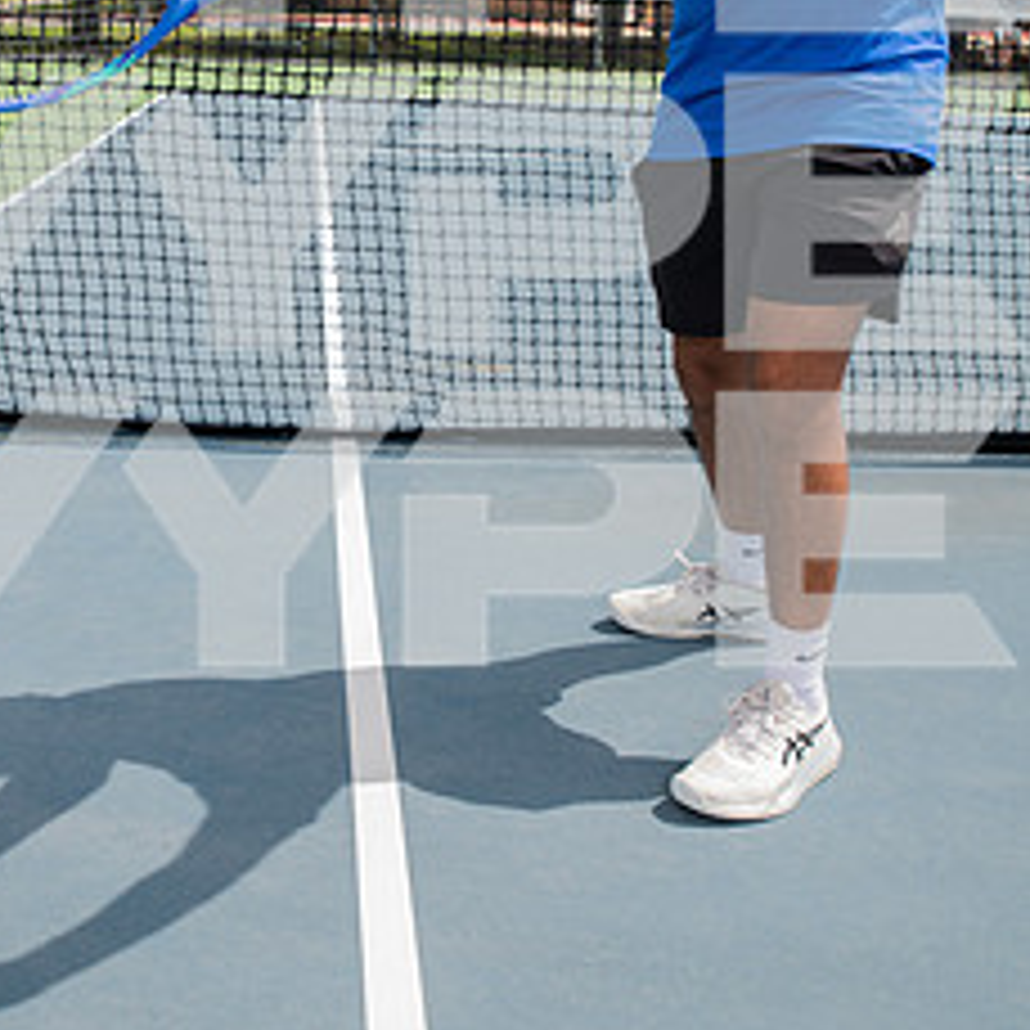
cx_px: 360
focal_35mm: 50
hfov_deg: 33.8
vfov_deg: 33.1
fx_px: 1683
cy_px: 216
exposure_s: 1/320
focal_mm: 30
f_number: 7.1
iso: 100
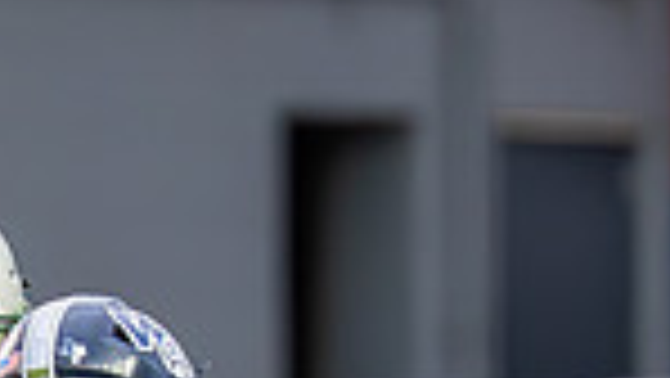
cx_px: -337
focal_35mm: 1660
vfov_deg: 0.7
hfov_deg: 1.3
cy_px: 885
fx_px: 29507
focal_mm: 200
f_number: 2.8
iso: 2000
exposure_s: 1/1250
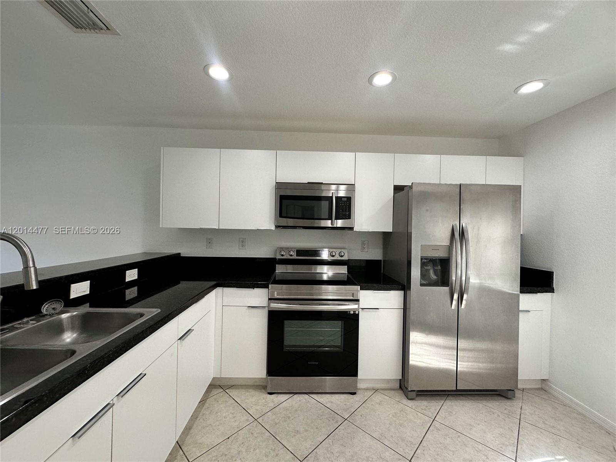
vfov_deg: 85.7
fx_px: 249
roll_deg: -1.6
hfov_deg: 102.1
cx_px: 308
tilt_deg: +0.0
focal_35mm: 14
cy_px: 231
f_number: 2.2
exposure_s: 1/120
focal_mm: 2.22
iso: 125
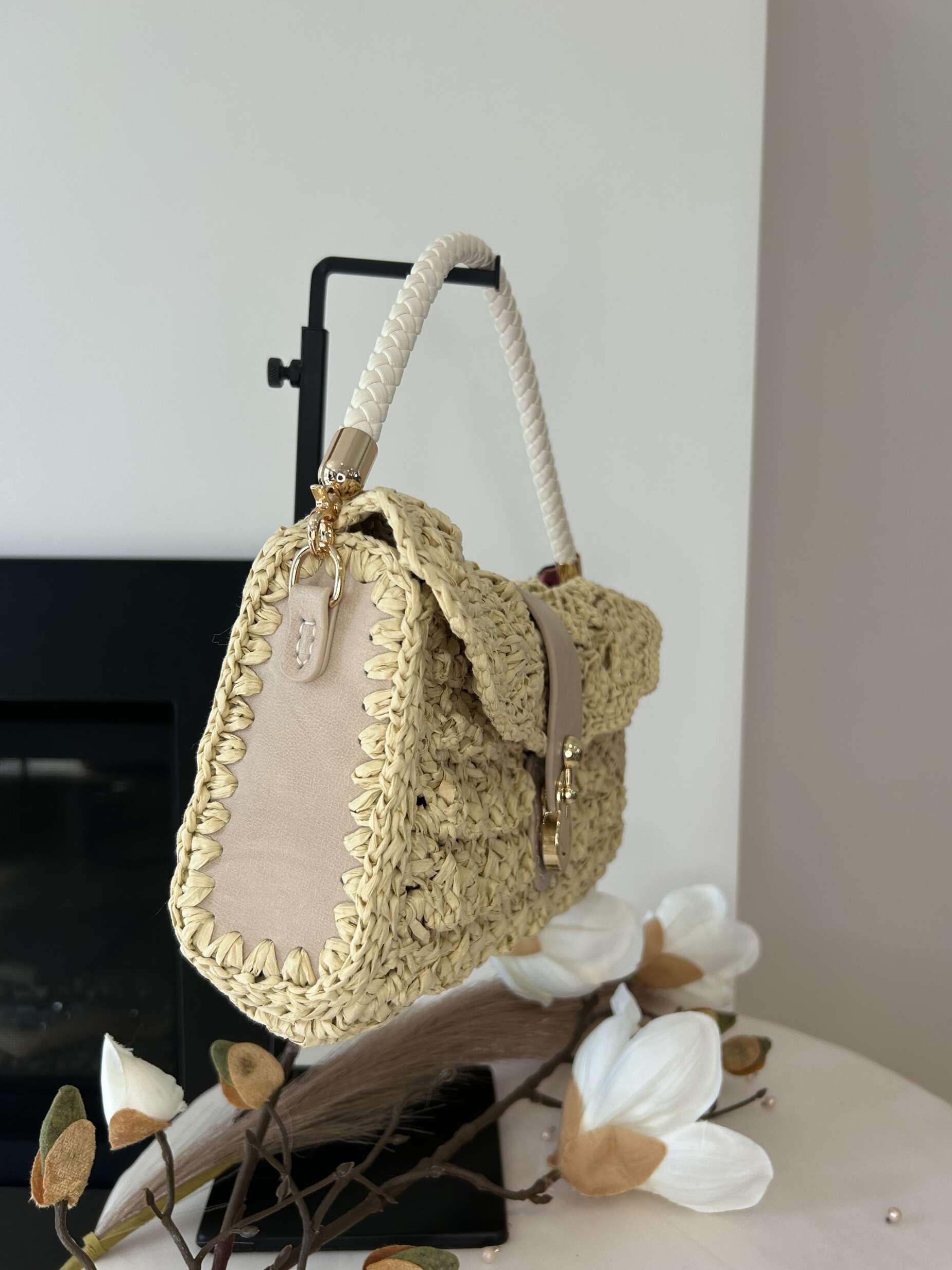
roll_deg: -0.4
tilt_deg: -5.2
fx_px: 990
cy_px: 656
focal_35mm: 27
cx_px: 494
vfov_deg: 65.3
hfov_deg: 51.3
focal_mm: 5.7
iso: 64
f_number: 1.5
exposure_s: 1/120
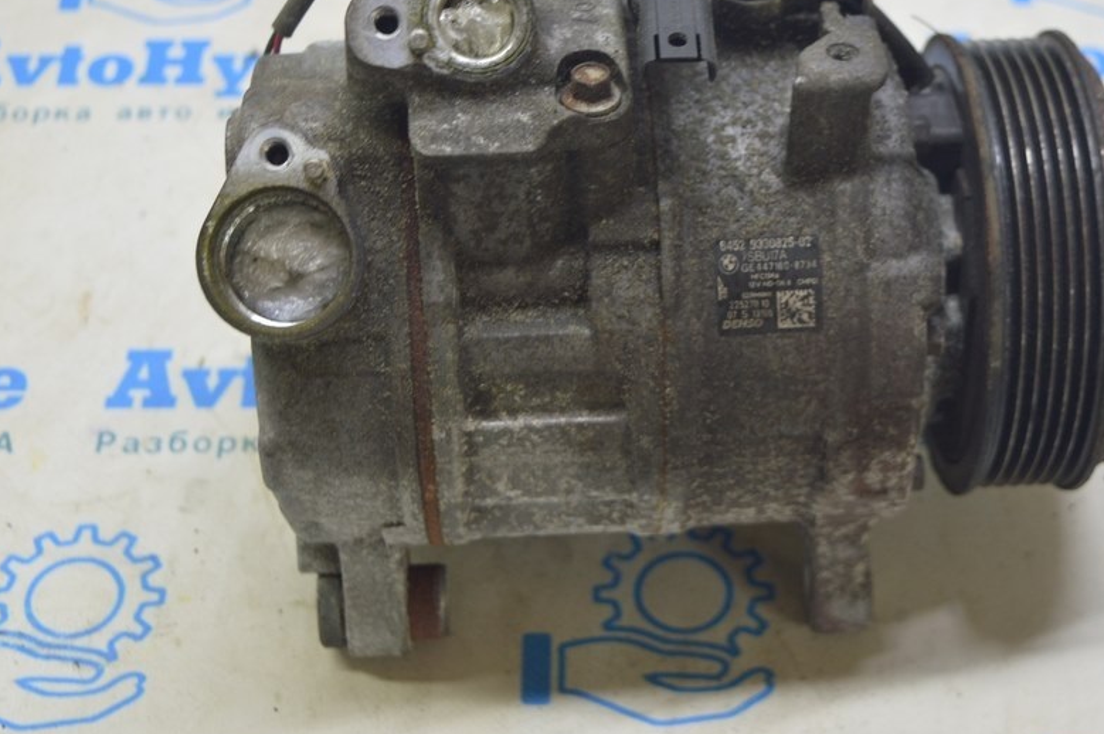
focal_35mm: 71
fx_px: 2175
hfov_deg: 28.5
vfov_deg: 19.1
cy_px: 280
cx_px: 599
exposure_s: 1/20
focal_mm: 36
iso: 400
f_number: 5.6
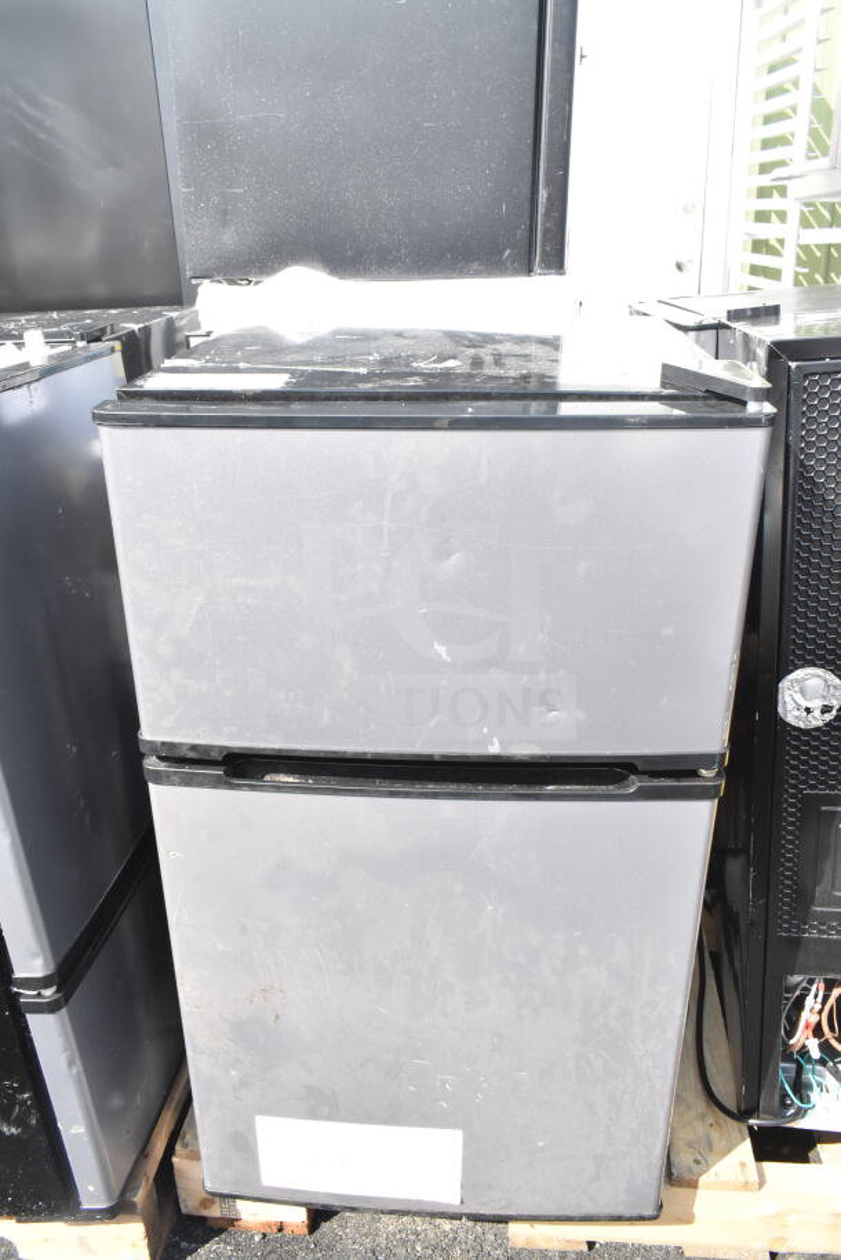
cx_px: 420
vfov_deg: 67.4
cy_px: 630
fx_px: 945
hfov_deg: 48.0
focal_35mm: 27
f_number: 10
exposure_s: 1/400
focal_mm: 18
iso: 1600
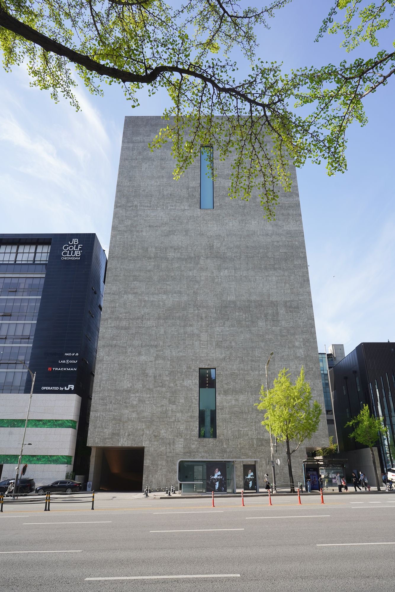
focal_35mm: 24
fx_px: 395
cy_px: 296
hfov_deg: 53.1
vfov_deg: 73.7
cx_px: 198
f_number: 10
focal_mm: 24
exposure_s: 1/100
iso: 100
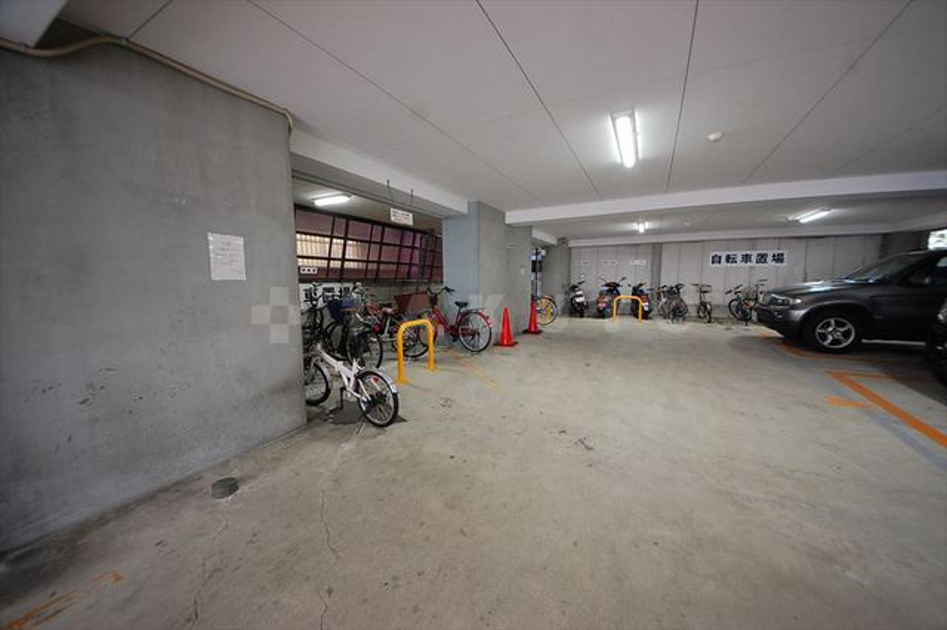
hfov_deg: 112.6
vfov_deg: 89.9
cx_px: 474
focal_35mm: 12
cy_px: 315
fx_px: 315
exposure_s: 1/15
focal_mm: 8
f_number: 4.5
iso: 800
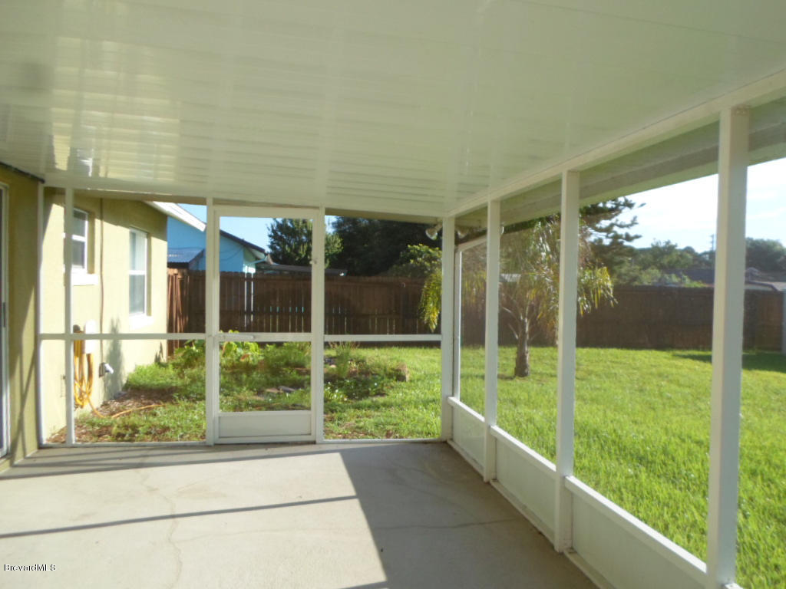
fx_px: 568
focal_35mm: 25
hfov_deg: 69.4
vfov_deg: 54.9
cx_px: 393
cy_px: 294
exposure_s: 1/500
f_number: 2.5
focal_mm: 4.5
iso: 80
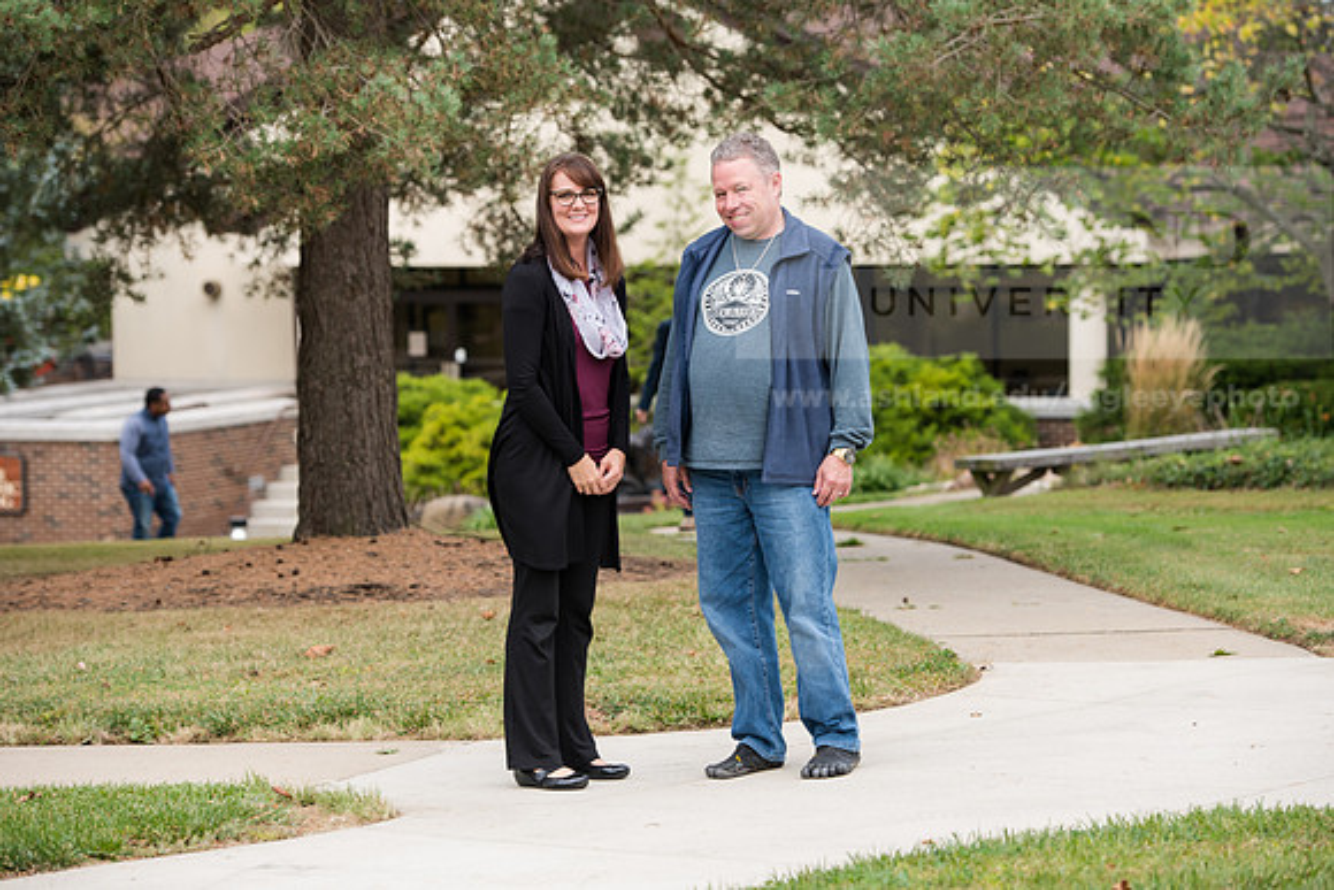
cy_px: 445
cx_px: 667
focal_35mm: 111
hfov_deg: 18.3
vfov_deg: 12.3
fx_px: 4130
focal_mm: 110
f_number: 4.5
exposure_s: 1/320
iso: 200
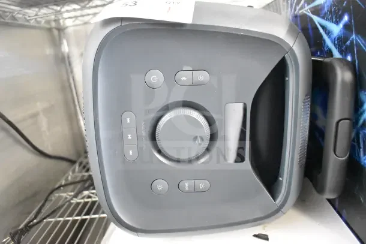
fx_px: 275
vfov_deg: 48.0
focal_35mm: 27
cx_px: 183
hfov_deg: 67.4
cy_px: 122
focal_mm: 18
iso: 14400
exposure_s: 1/30
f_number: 3.5
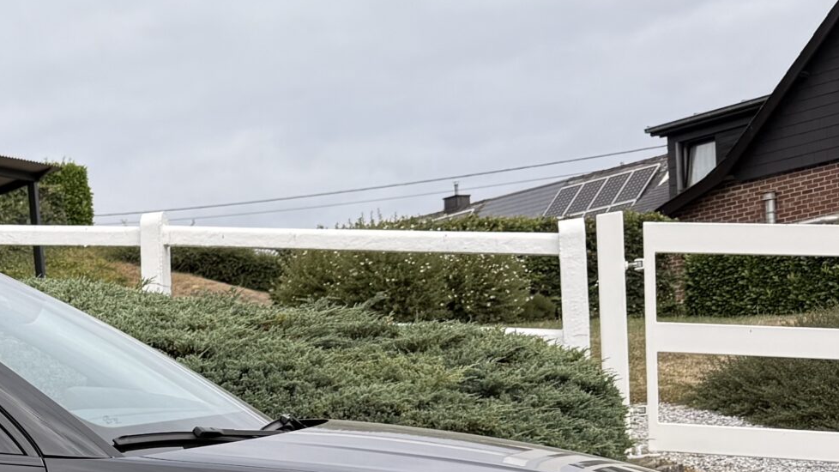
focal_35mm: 77
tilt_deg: -5.1
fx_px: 1713
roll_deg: +4.2
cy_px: 647
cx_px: -139
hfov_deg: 25.1
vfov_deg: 14.9
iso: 80
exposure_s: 1/1192
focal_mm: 6.76
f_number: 1.78
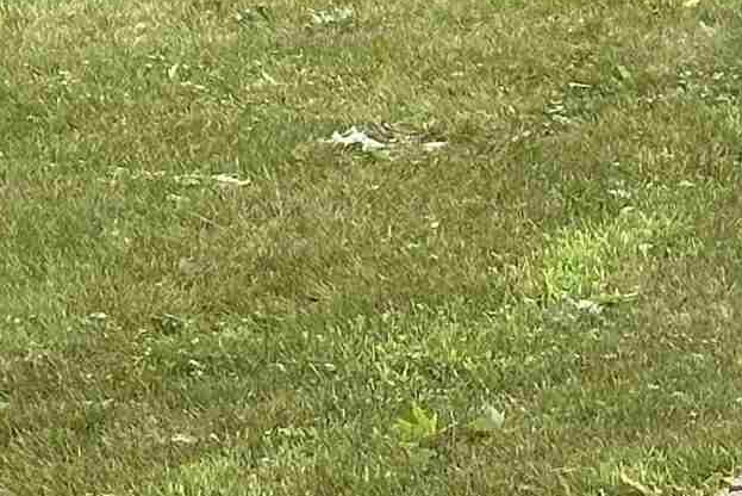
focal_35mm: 246
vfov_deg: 5.6
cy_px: -144
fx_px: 5072
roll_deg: -0.9
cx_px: 1324
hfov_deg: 8.1
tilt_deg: -5.0
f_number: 1.78
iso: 64
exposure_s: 1/384
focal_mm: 6.86
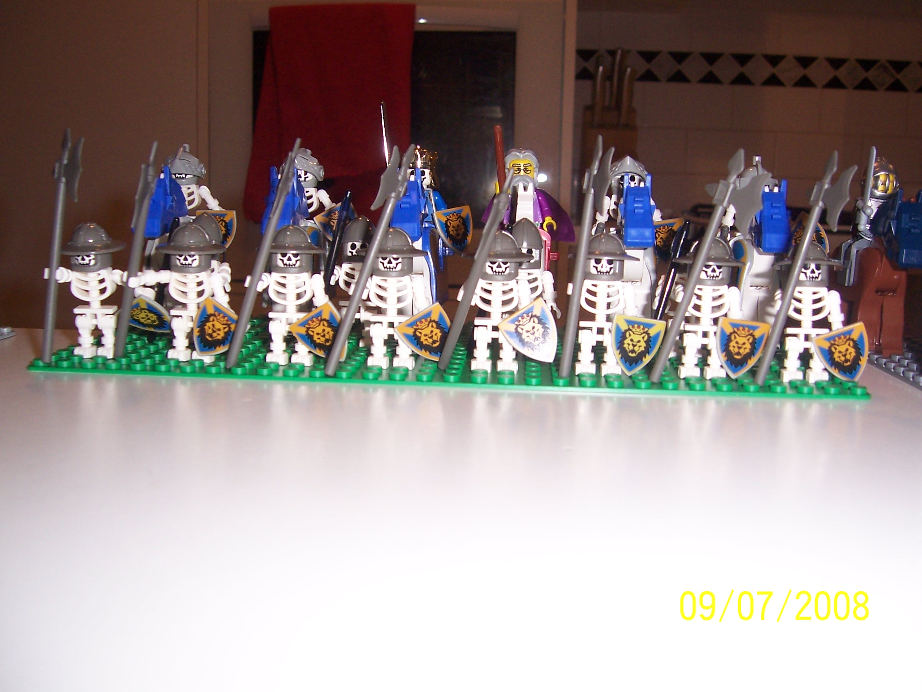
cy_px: 346
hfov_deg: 51.4
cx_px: 461
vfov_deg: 39.7
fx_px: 959
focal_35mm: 36
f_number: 3
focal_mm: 6
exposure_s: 1/60
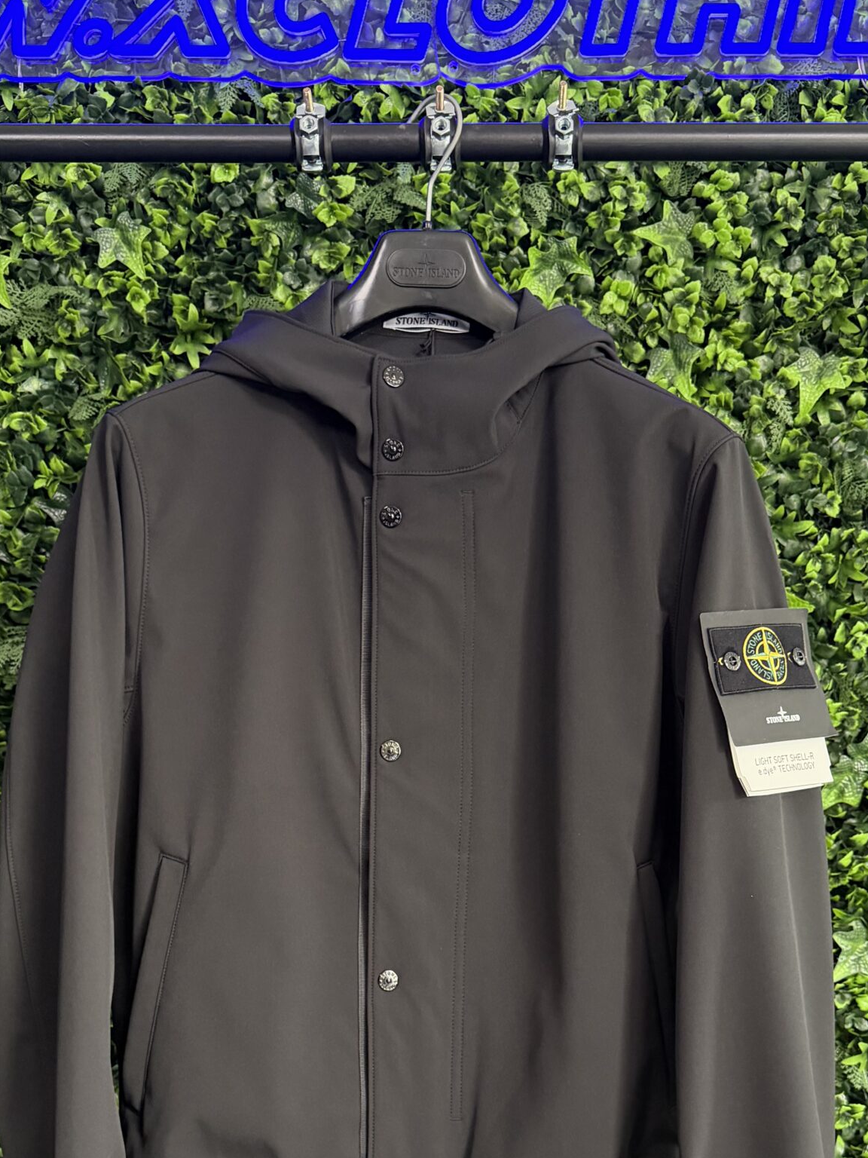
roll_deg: -1.4
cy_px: 827
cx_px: 456
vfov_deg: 45.6
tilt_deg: -0.6
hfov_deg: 36.0
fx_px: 1337
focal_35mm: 40
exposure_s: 1/50
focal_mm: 6.76
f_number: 1.78
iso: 800
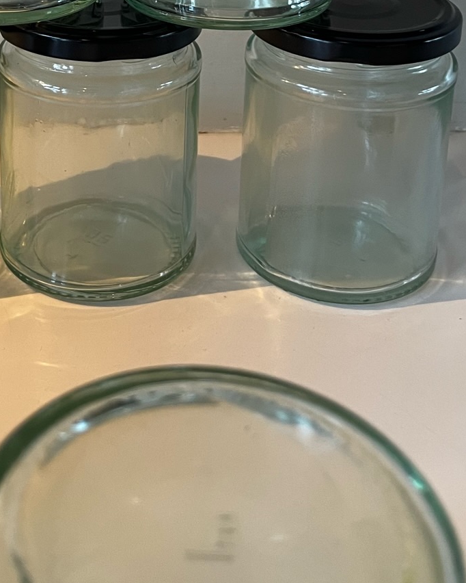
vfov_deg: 28.6
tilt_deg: -18.4
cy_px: -25
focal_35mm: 61
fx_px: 1051
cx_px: 107
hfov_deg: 24.7
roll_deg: +1.1
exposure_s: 1/50
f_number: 1.6
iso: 160
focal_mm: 5.1
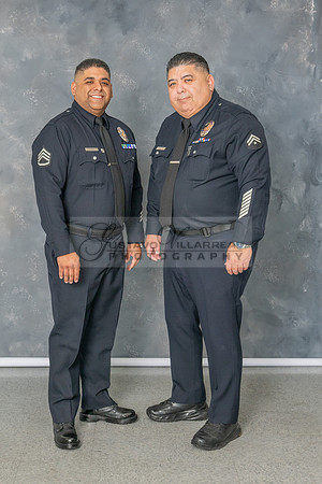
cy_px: 229
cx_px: 103
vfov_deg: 33.9
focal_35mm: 59
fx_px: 791
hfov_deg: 22.9
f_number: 5.6
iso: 200
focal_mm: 33.5
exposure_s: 1/200
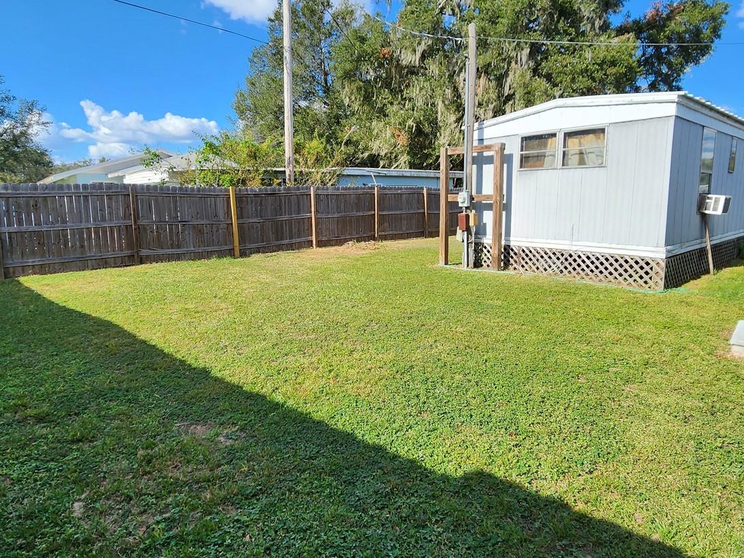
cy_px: 264
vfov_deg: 68.6
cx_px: 359
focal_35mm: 19
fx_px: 408
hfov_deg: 84.6
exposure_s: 1/1395
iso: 50
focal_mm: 2.2
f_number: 2.2
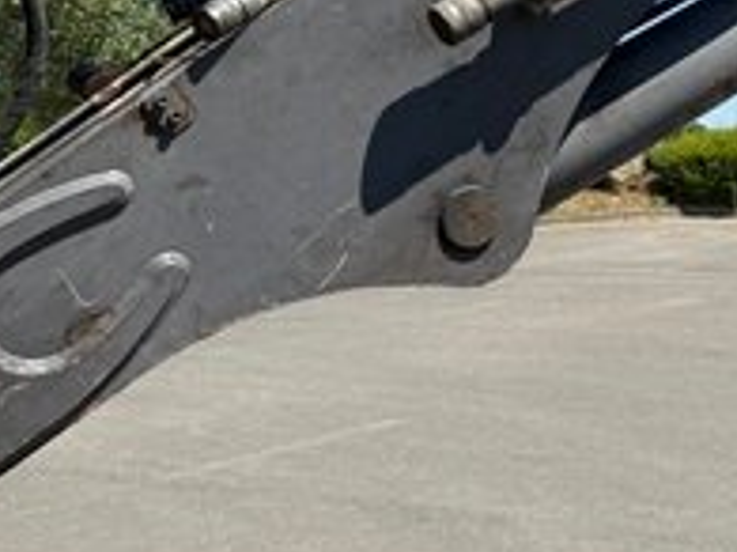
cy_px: -79
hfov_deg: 22.5
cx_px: 884
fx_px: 1702
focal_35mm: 80
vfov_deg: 17.7
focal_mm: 6.76
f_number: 1.78
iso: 80
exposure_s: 1/4167
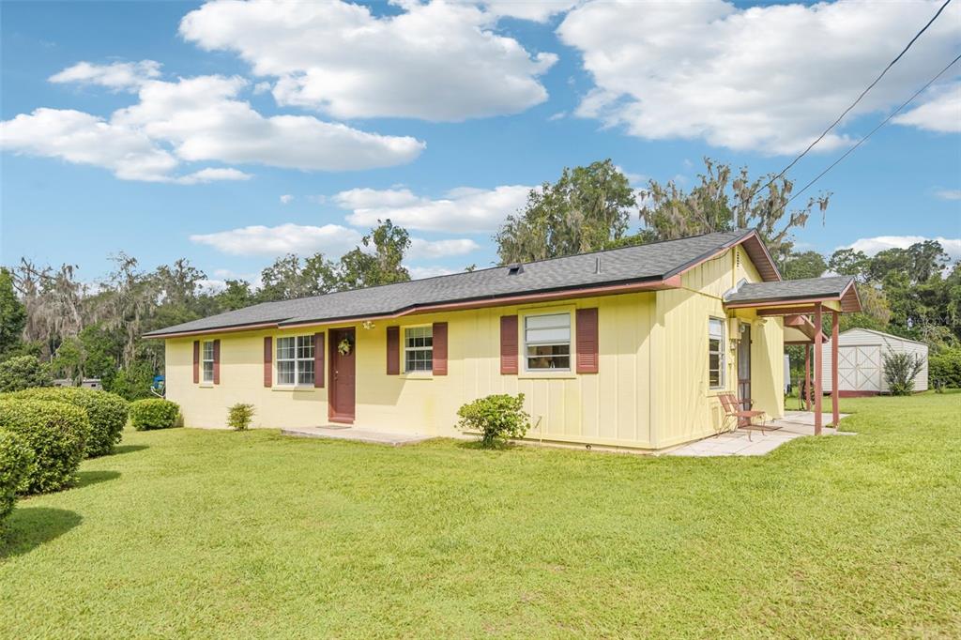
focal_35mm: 20
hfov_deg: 84.0
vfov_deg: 61.9
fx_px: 534
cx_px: 480
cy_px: 320
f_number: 8
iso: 400
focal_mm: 20
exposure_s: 1/1600
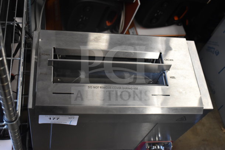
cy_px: 75
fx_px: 281
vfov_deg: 29.9
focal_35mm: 45
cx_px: 112
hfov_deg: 43.6
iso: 1100
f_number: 4.2
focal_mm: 30
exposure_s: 1/50
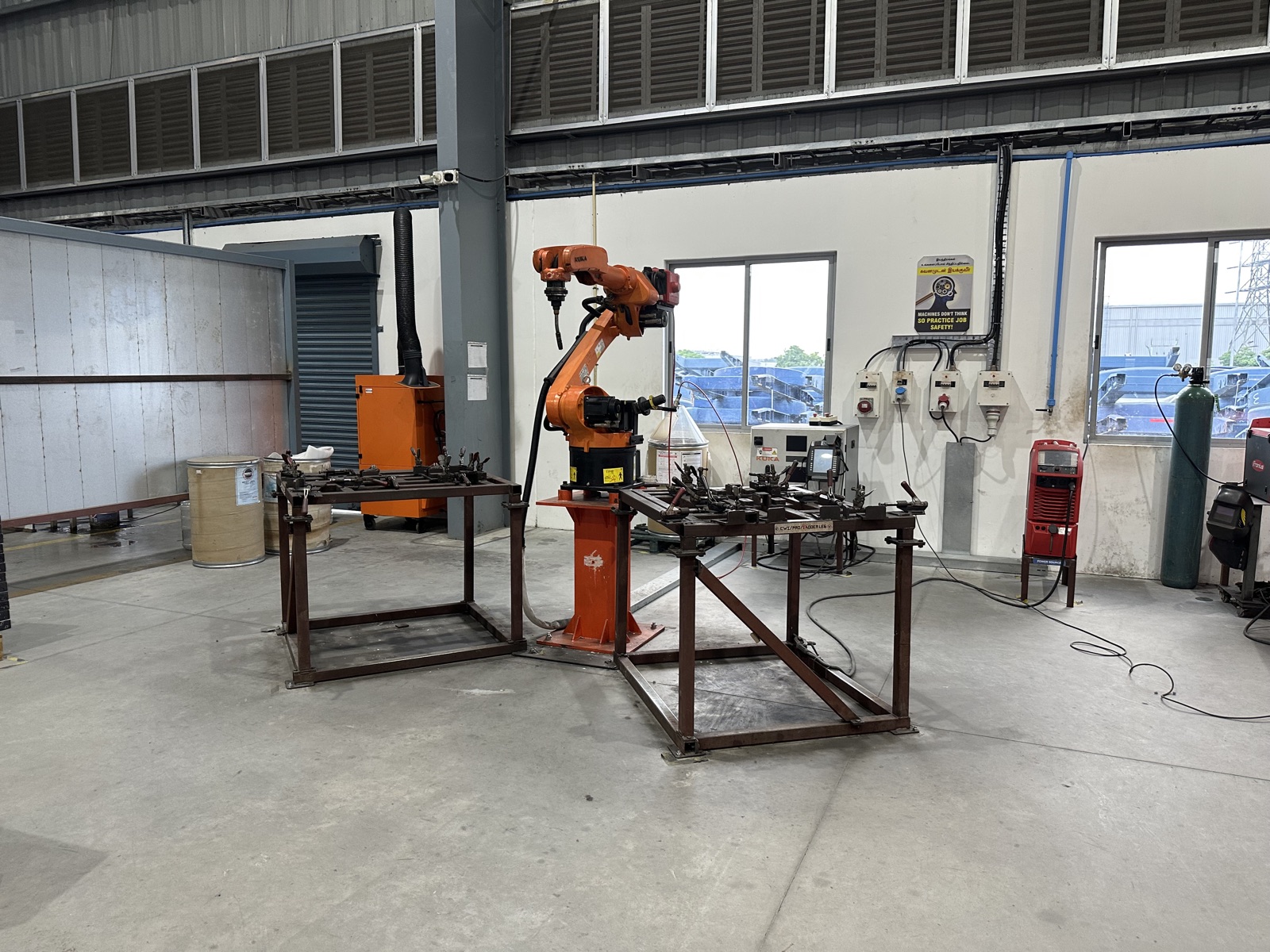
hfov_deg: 71.6
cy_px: 476
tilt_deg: -6.6
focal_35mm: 24
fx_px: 881
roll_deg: +0.1
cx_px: 635
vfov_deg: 56.8
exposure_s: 1/100
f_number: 1.78
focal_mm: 6.86
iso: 160
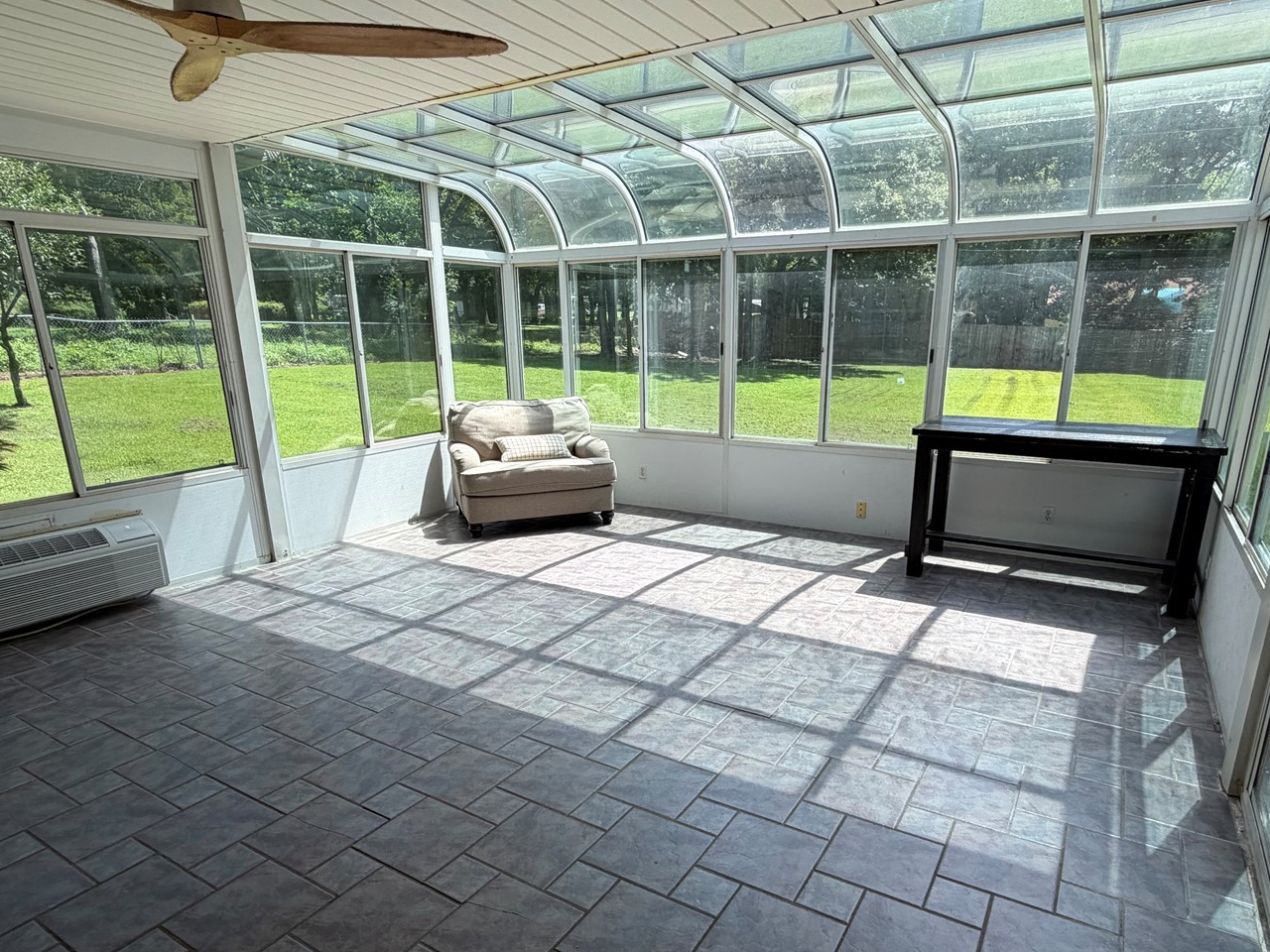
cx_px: 670
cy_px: 546
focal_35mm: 21
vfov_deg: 63.1
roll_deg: +1.0
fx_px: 770
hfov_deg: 78.9
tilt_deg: -15.7
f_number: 2.2
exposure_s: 1/502
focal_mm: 2.22
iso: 64
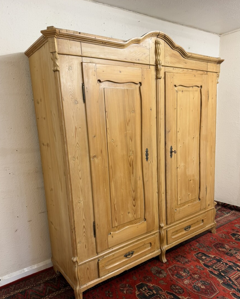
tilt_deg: -11.6
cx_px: 117
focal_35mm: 26
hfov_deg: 54.9
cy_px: 163
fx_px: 231
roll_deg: +2.3
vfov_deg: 65.9
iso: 100
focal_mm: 6.76
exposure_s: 1/50
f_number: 1.78
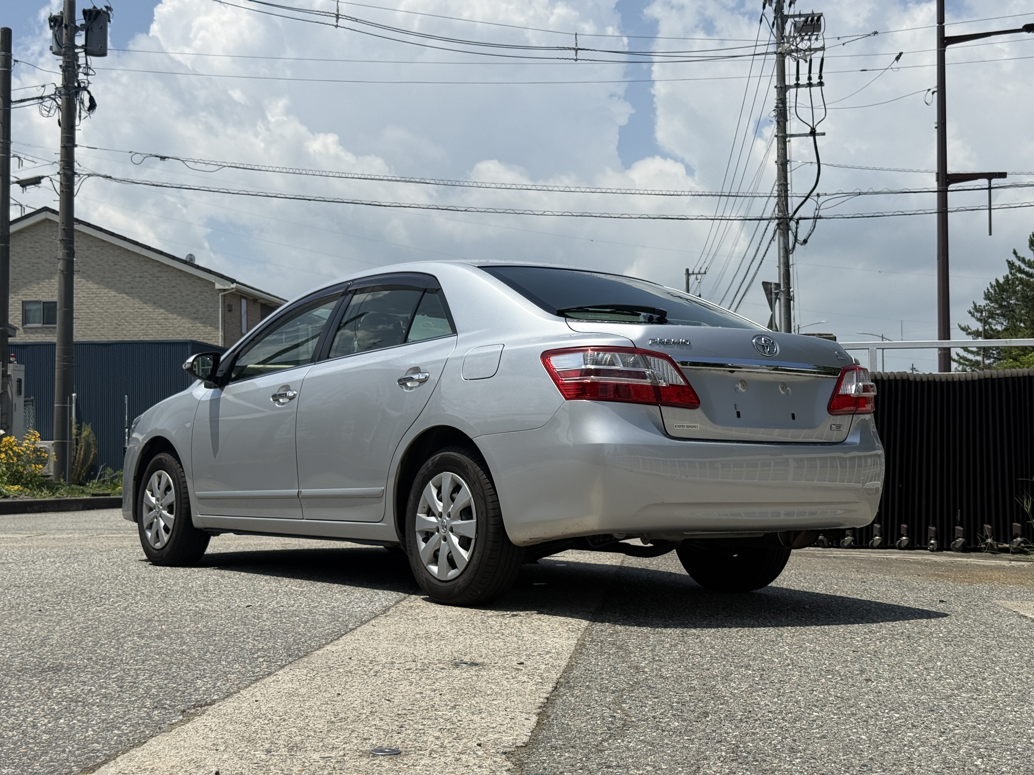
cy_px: 388
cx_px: 517
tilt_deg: +2.3
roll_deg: +0.5
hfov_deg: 39.7
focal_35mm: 48
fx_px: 1434
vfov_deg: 30.3
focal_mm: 6.76
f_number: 1.78
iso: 64
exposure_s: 1/8772
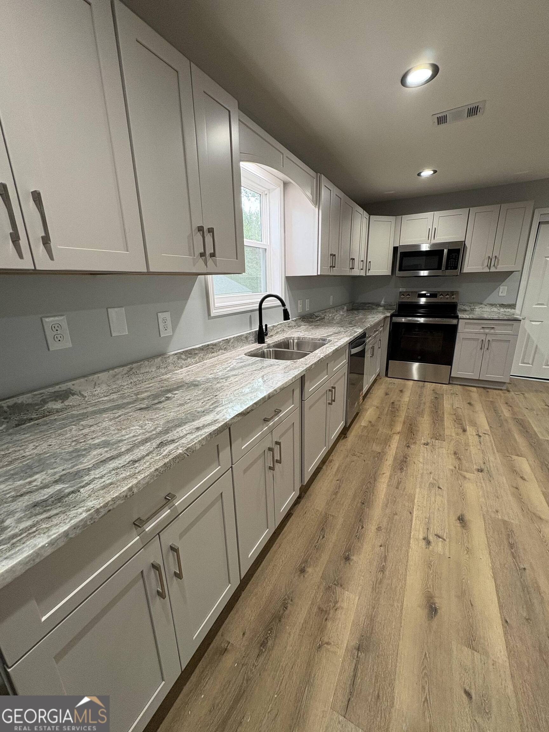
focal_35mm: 14
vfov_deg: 102.1
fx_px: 296
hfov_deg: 85.7
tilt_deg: -16.4
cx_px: 274
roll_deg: +1.3
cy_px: 366
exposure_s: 1/60
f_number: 2.2
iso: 160
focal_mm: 2.22
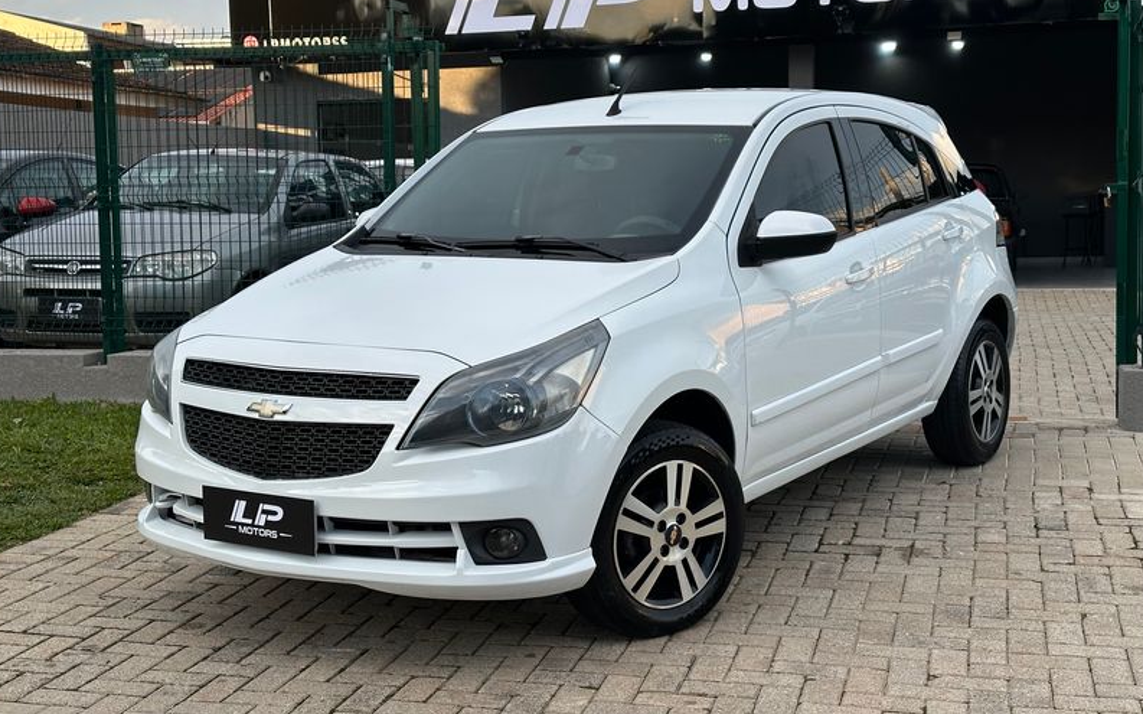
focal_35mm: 52
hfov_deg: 38.9
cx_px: 564
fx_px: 1619
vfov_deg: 24.8
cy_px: 323
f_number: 1.78
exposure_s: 1/751
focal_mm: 6.86
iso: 64
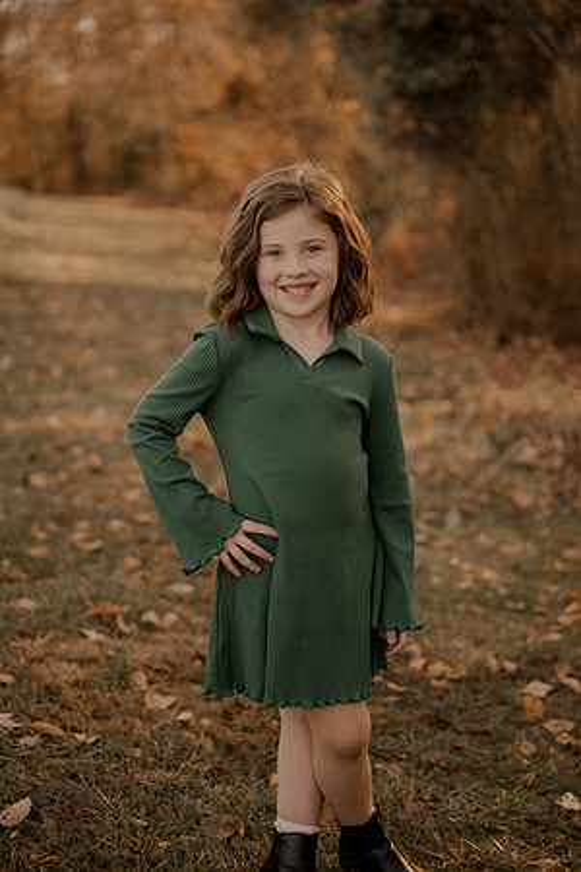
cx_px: 290
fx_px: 1694
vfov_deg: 28.8
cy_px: 436
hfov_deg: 19.5
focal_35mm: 70
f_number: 2.8
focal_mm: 70
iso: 200
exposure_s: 1/250
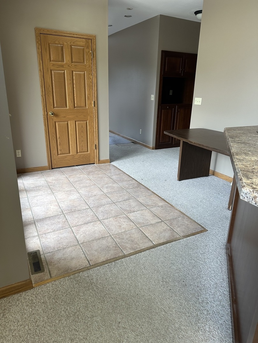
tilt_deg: -16.8
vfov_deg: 71.6
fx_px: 239
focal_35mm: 24
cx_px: 129
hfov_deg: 56.8
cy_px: 172
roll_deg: -0.2
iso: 160
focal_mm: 6.86
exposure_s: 1/120
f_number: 1.78
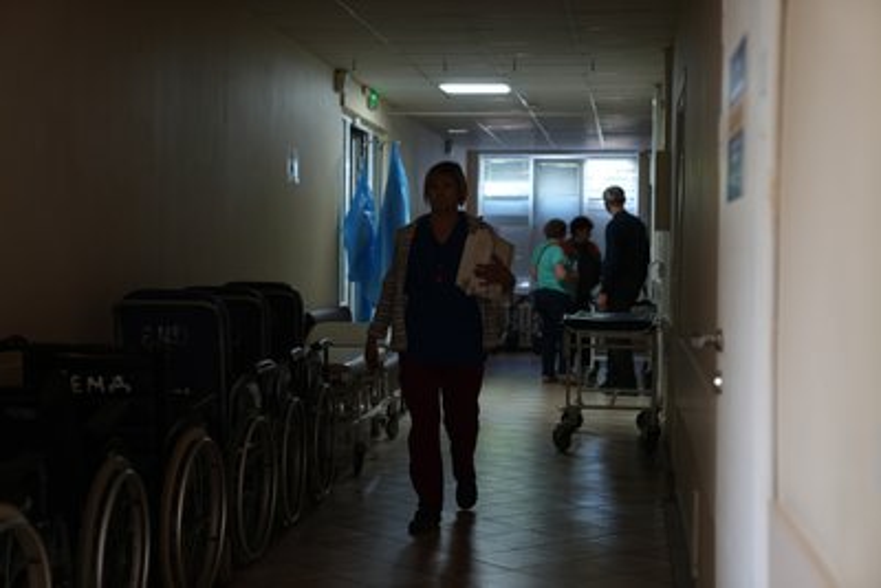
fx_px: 1616
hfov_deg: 30.5
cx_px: 440
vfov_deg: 20.6
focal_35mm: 66
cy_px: 294
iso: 500
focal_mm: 66
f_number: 2.8
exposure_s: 1/50
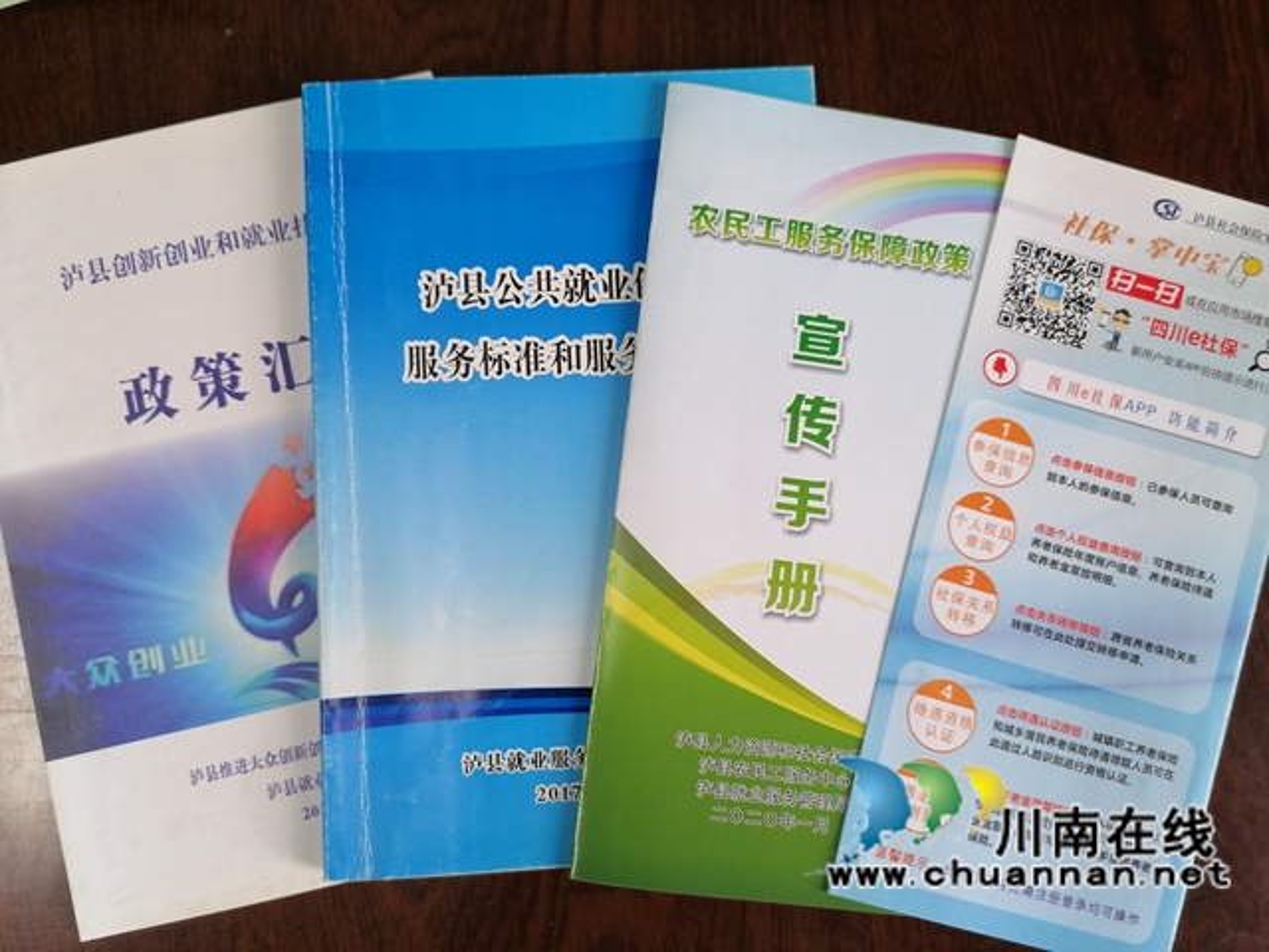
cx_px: 634
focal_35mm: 27
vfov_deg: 51.4
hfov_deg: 65.3
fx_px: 990
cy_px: 476
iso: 100
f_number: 1.8
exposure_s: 1/50
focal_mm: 5.3
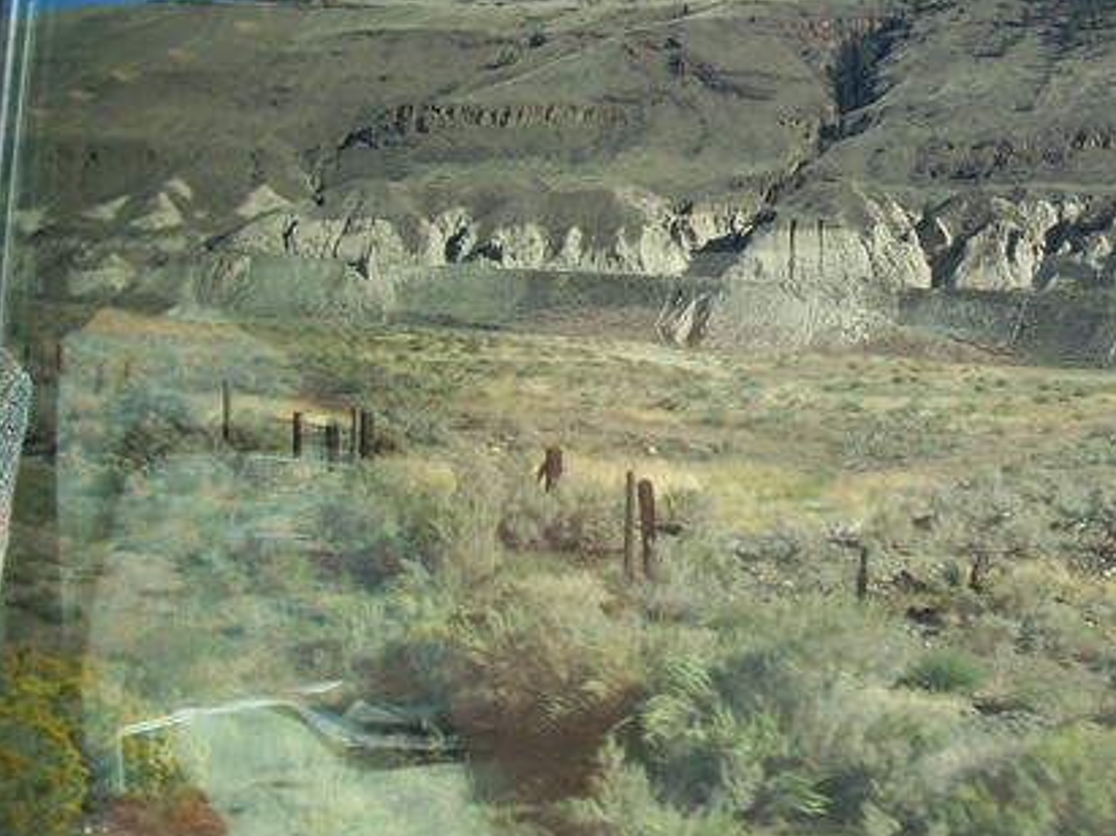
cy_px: 236
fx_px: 1708
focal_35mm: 53
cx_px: 863
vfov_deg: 27.2
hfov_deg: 35.2
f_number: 5.6
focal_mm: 5.6
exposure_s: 1/250
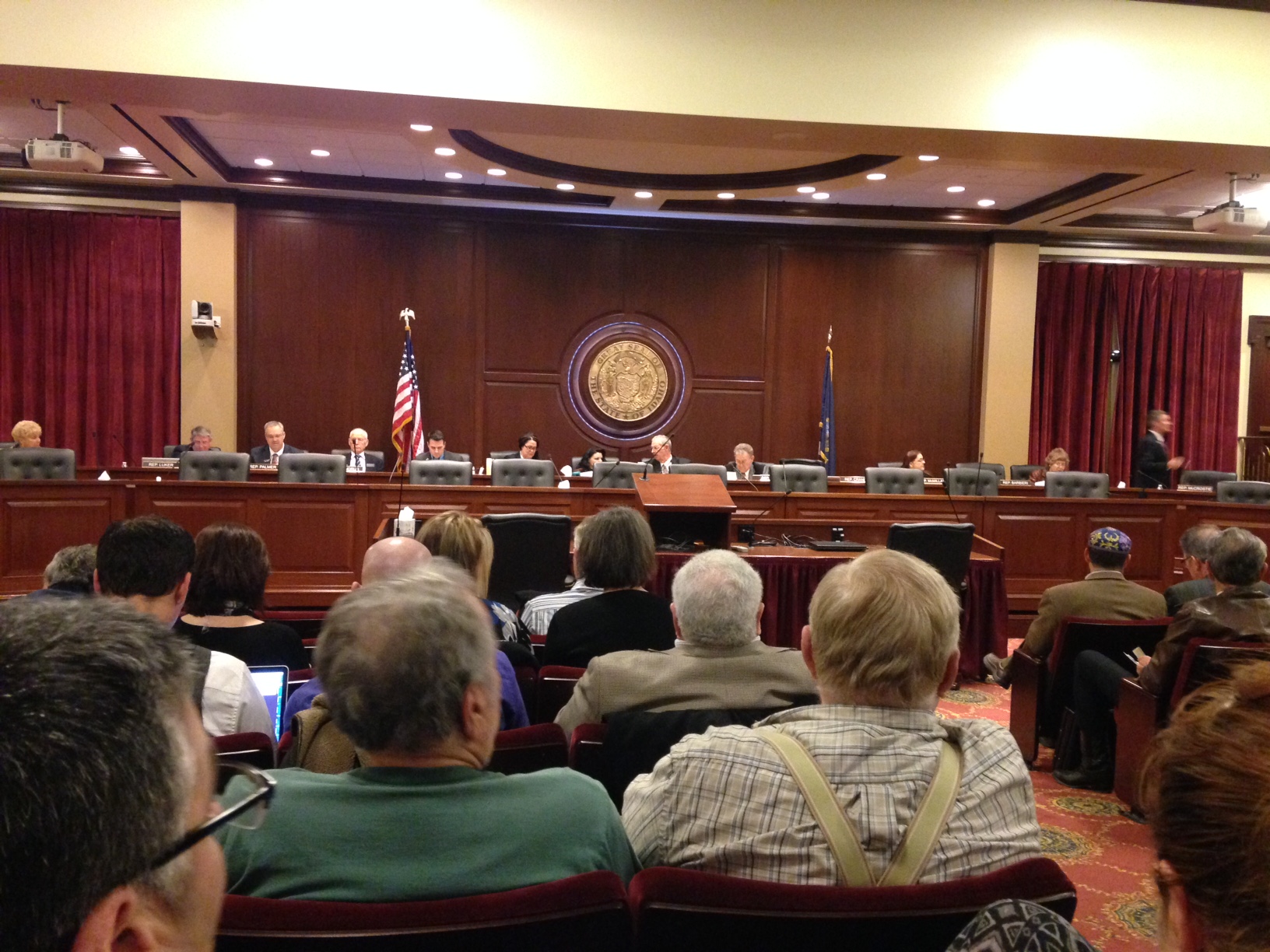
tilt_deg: -2.7
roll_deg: -1.5
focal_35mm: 33
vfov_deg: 42.9
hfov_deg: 55.4
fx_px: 1211
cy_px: 476
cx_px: 635
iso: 500
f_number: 2.4
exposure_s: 1/15
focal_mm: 4.12
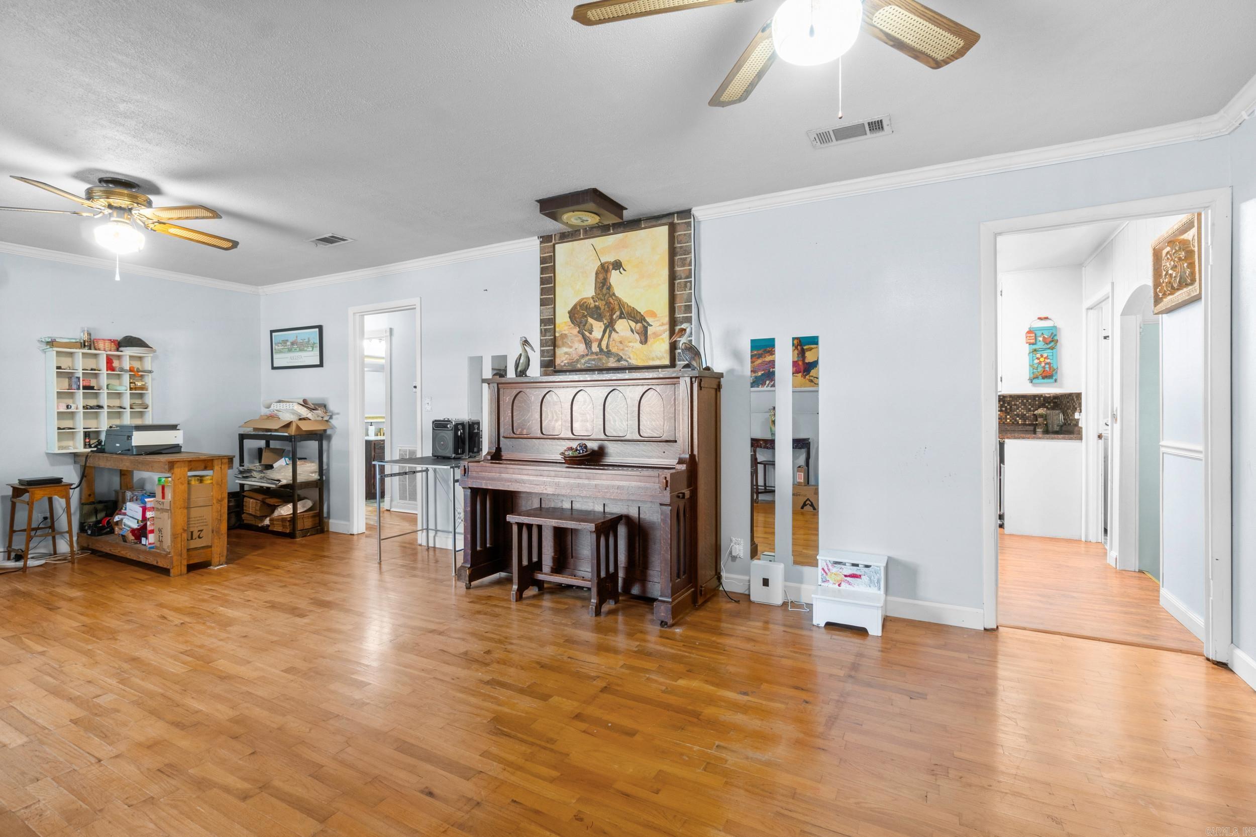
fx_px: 576
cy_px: 418
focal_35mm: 16
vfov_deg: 72.0
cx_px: 628
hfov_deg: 95.0
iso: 250
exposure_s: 2
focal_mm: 11
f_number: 9
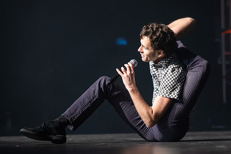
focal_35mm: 188
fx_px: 1207
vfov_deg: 7.3
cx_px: 140
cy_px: 89
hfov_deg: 10.9
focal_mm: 150
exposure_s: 1/400
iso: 1600
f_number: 2.8
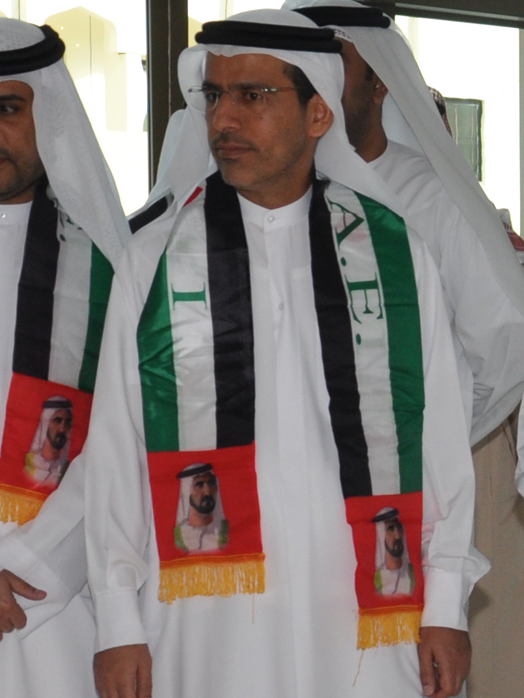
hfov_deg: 10.1
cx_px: 685
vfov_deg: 13.7
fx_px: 2904
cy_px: 492
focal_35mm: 144
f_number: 7.1
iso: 400
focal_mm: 25
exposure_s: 1/200
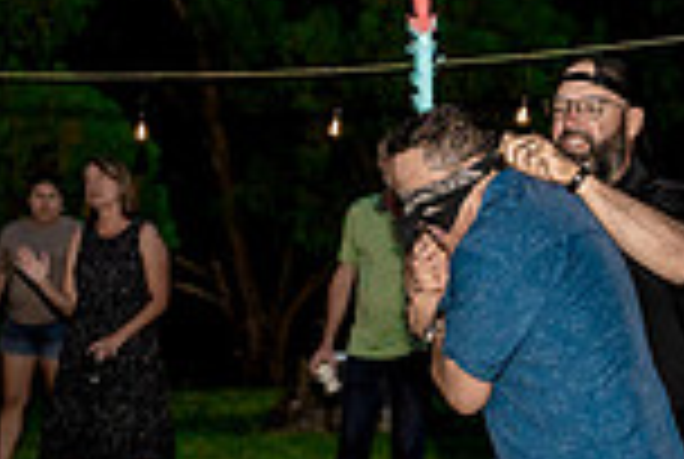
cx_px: 495
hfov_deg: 11.2
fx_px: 3484
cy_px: 367
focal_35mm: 183
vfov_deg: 7.5
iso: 2000
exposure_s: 1/250
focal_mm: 48
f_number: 3.2
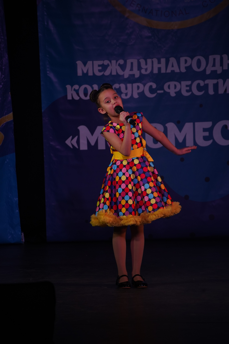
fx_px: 2204
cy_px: 172
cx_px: 114
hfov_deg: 5.9
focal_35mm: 231
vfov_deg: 8.9
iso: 1600
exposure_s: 1/400
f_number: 5.6
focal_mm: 231
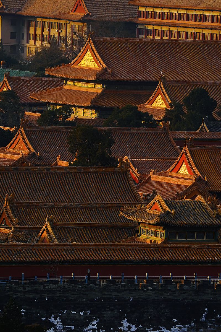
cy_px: 166
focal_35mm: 298
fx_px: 2744
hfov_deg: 4.6
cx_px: 110
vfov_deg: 6.9
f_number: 8
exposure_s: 1/800
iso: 500
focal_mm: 298
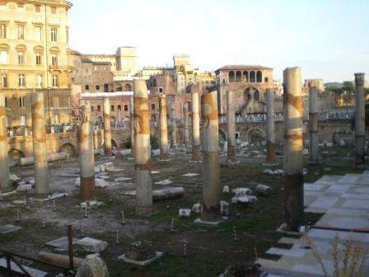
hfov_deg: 49.0
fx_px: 405
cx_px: 184
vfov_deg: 37.7
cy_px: 138
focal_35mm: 38
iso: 64
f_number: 3.1
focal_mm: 6.3
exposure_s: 1/80
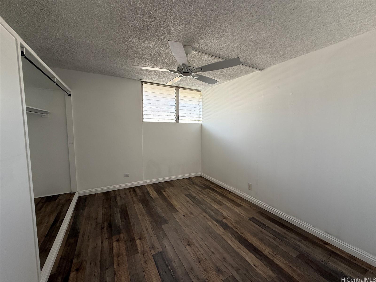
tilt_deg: -5.5
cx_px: 188
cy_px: 141
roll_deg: -0.5
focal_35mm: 14
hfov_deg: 102.1
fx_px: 152
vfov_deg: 85.7
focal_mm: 2.22
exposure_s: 1/99
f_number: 2.2
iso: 80
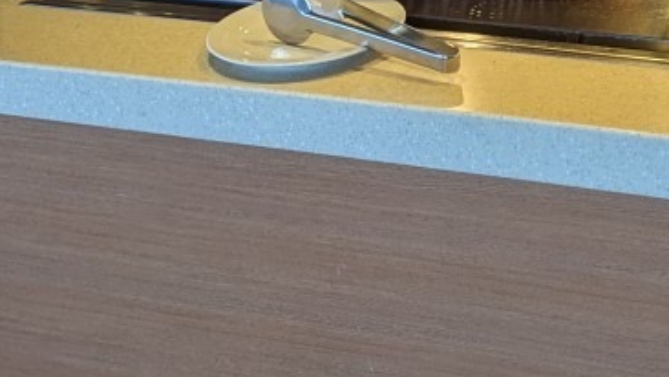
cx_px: 695
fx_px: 1295
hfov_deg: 27.1
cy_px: -262
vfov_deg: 14.8
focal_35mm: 73
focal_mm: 6.81
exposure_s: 1/120
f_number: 1.85
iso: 147
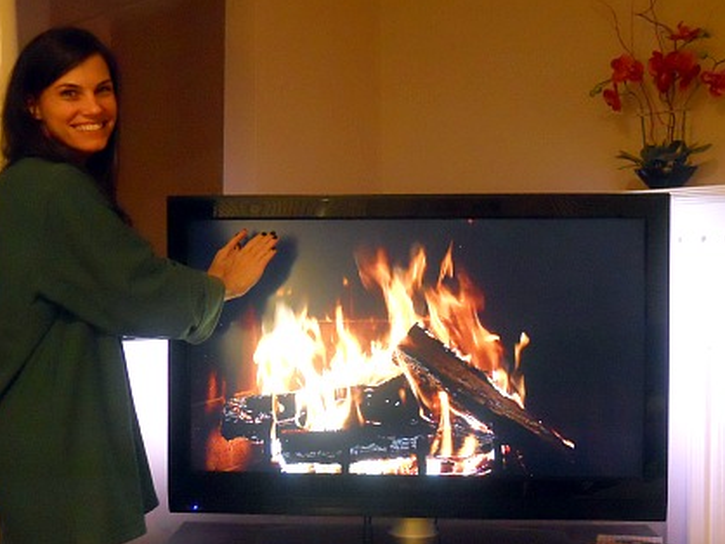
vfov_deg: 29.7
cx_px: 333
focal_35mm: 49
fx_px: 1027
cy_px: 304
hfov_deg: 38.9
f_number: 3.2
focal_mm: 7.3
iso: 800
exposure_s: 1/25
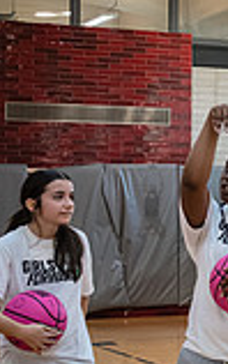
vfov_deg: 15.4
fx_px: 1350
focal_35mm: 136
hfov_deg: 8.6
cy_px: 198
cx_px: 594
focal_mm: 35
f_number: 4.5
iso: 8000
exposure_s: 1/1000
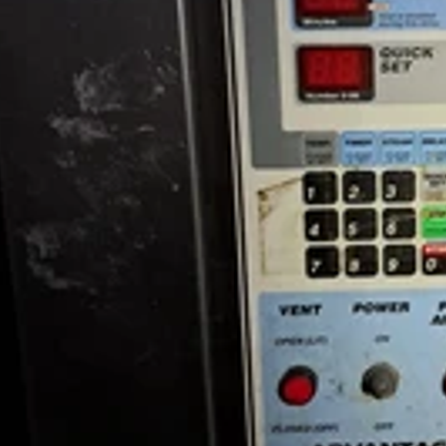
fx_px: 1050
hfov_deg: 23.2
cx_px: 423
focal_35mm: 72
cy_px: 137
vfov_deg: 23.8
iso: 640
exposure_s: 1/24
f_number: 1.8
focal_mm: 4
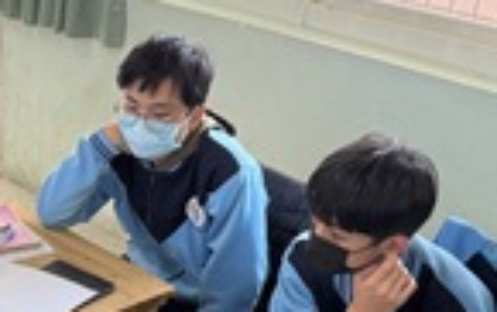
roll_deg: +0.9
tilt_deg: -28.9
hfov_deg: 26.9
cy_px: 274
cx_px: -51
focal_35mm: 70
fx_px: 949
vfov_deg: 18.4
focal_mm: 6.76
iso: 100
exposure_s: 1/267
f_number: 1.78
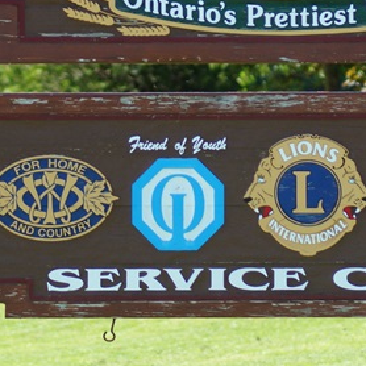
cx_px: 248
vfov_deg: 3.1
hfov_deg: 3.1
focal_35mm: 563
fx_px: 6735
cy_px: -34
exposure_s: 1/200
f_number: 5.6
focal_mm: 120
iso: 160
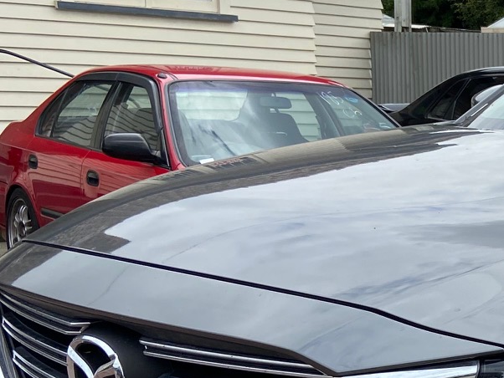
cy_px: 350
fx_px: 1267
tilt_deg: -11.5
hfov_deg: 20.0
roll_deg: -1.7
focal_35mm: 87
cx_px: 710
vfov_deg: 16.7
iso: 32
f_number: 1.8
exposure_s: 1/2105
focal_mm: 4.25
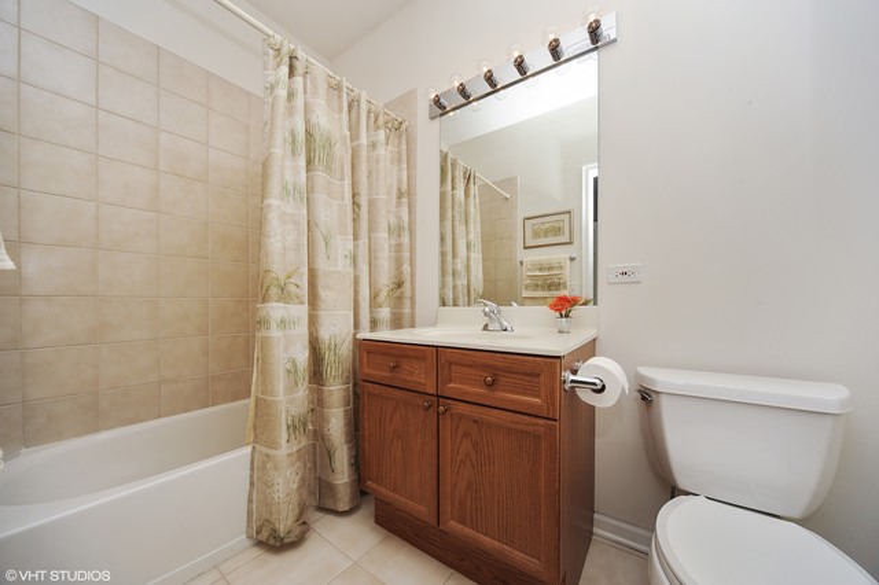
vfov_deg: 89.9
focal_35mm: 12
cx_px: 440
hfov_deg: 112.6
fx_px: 293
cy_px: 292
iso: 200
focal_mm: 12
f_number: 10
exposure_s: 1/250
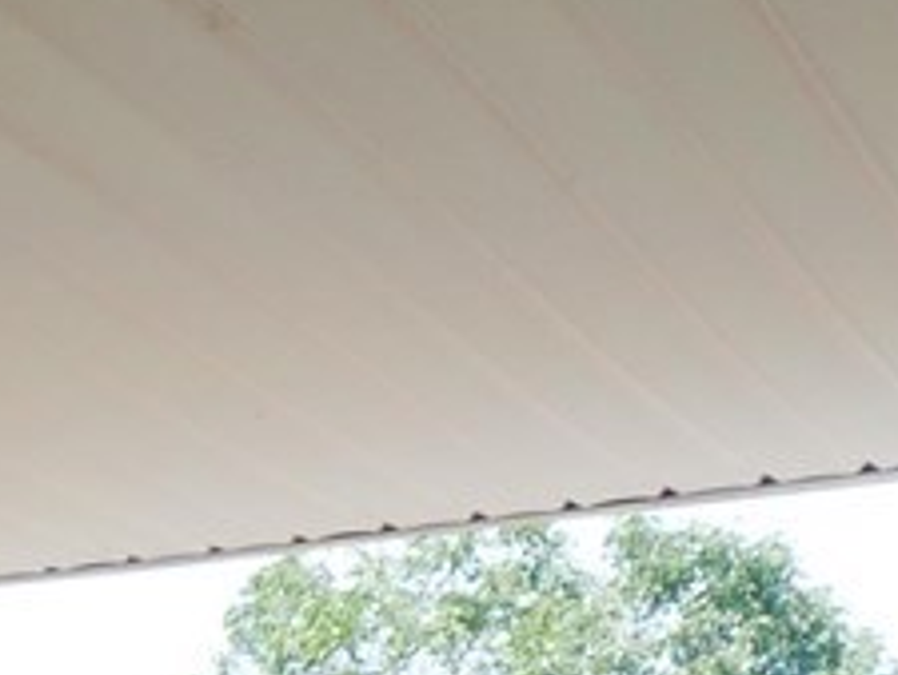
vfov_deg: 11.3
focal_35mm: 123
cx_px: -734
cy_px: 1186
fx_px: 3193
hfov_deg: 14.1
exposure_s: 1/160
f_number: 4
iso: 100
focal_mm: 4.8
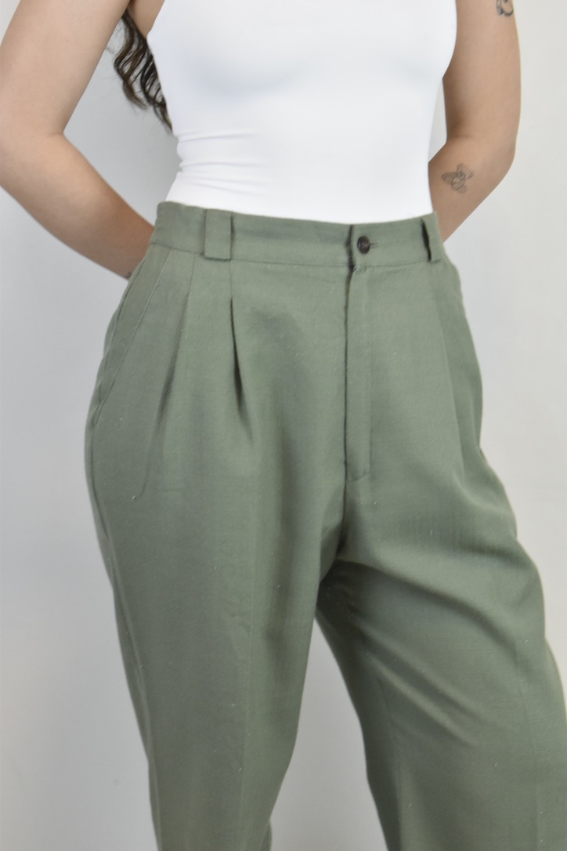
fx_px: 1949
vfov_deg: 24.6
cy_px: 426
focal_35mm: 82
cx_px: 284
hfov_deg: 16.6
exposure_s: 1/30
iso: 1600
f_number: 18
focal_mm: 55
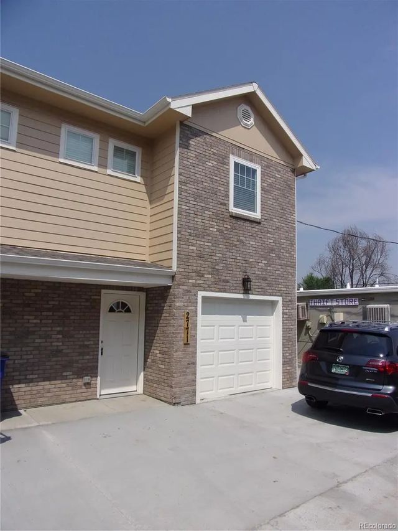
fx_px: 368
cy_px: 266
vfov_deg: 71.6
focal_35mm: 24
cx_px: 199
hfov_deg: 56.8
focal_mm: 4.3
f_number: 10.8
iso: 80
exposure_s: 1/210
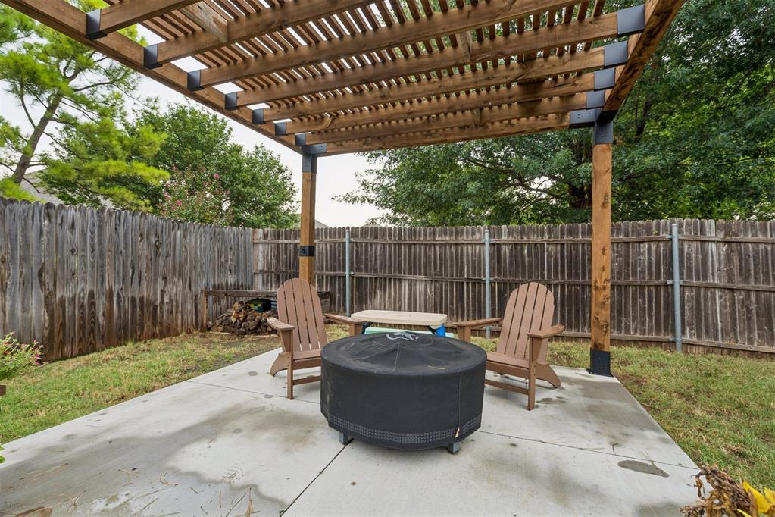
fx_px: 344
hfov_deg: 96.7
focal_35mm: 16
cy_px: 258
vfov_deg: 73.7
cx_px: 388
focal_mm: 16
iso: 200
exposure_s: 1/30
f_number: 8
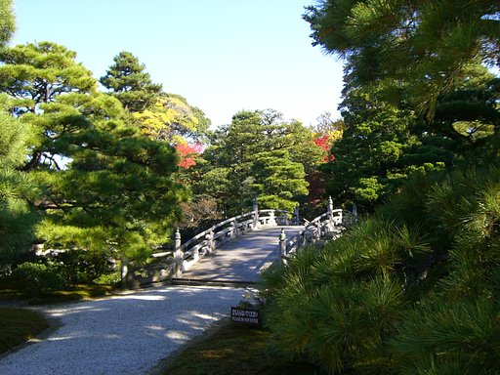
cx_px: 250
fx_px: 549
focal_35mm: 38
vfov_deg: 37.7
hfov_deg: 49.0
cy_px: 188
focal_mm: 6.2
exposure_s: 1/125
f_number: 4.3
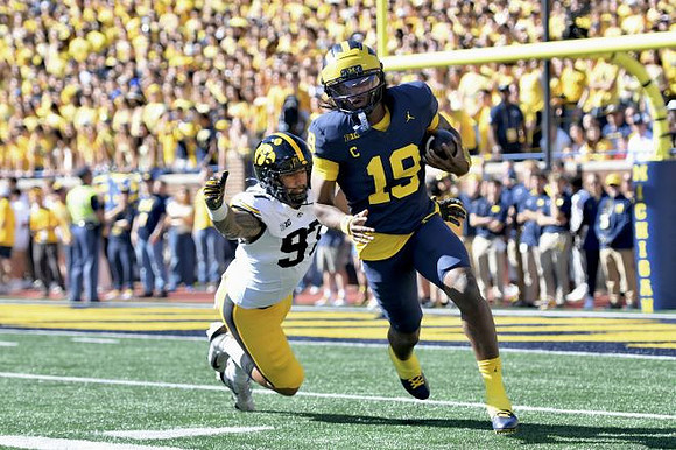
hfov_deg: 12.5
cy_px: 225
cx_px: 338
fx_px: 3096
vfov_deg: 8.3
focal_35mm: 165
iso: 320
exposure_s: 1/1600
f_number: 2.8
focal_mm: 110
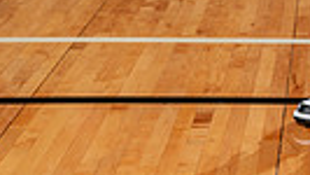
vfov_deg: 6.8
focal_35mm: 167
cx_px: 340
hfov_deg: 12.7
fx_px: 1374
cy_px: -292
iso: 200
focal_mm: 47
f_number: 5.6
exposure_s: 1/250
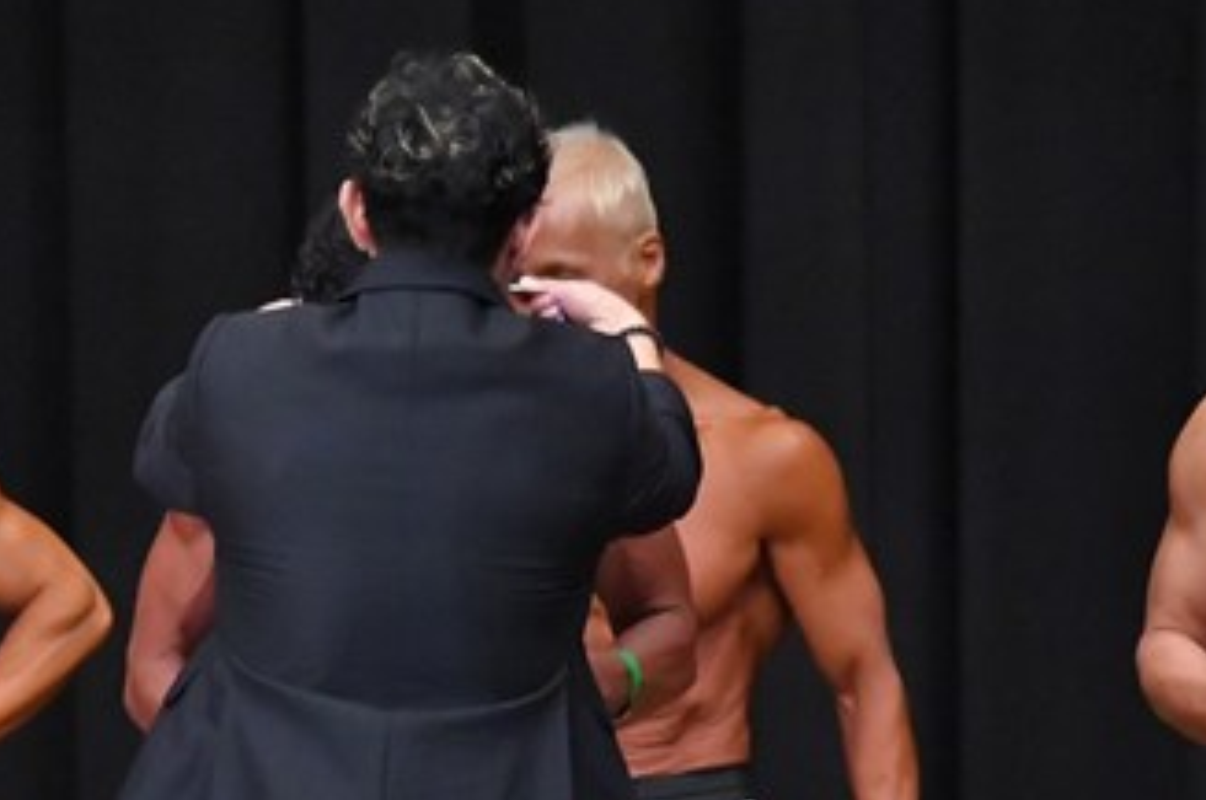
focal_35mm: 605
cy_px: 870
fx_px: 20237
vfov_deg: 2.3
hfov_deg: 3.4
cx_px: 286
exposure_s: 1/400
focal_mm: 170
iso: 8000
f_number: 5.6
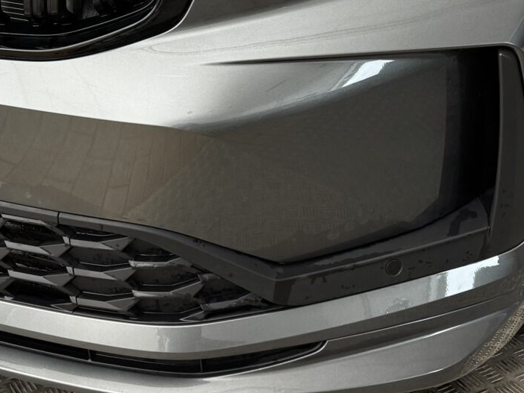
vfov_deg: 19.7
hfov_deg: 27.2
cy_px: -89
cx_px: 105
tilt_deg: -15.8
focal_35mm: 70
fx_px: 1060
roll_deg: +0.4
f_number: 1.78
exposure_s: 1/50
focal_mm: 6.76
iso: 200
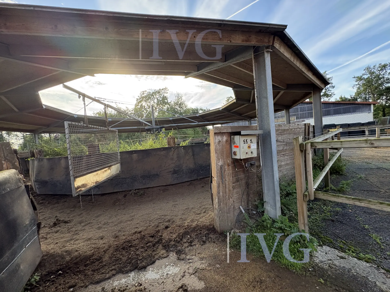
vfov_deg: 85.7
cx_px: 195
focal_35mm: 14
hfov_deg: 102.1
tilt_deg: -1.0
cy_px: 146
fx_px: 158
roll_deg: +5.3
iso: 64
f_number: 2.2
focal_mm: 2.22
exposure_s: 1/242
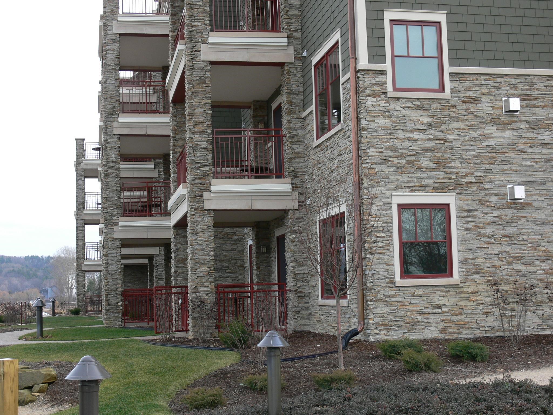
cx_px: 276
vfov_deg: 27.5
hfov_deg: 36.2
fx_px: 847
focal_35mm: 53
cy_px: 208
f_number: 4
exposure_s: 1/125
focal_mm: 9.7
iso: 80
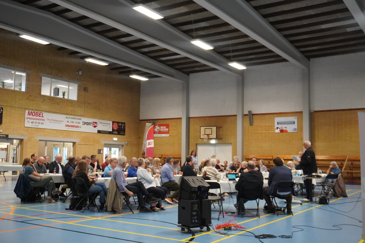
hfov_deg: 49.6
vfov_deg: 34.2
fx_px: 395
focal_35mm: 39
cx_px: 182
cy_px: 122
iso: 3200
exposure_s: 1/160
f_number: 4.5
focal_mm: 26
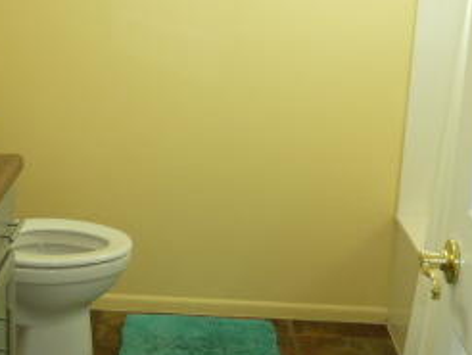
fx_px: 887
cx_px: 127
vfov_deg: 22.6
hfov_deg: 29.4
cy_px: 132
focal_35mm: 65
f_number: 3.3
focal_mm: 4.1
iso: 100
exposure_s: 1/30
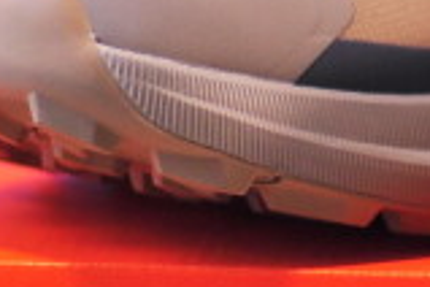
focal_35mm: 377
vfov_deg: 3.6
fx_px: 4503
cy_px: -296
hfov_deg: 5.4
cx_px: 746
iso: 250
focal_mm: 50
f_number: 2
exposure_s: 1/320
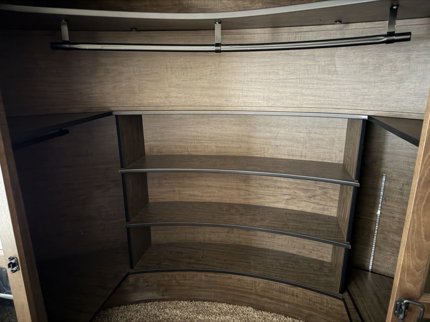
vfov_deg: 56.8
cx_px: 215
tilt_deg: -15.9
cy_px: 161
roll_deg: -0.7
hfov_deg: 71.6
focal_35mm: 24
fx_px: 298
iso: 2000
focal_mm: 6.76
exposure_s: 1/2
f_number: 1.78
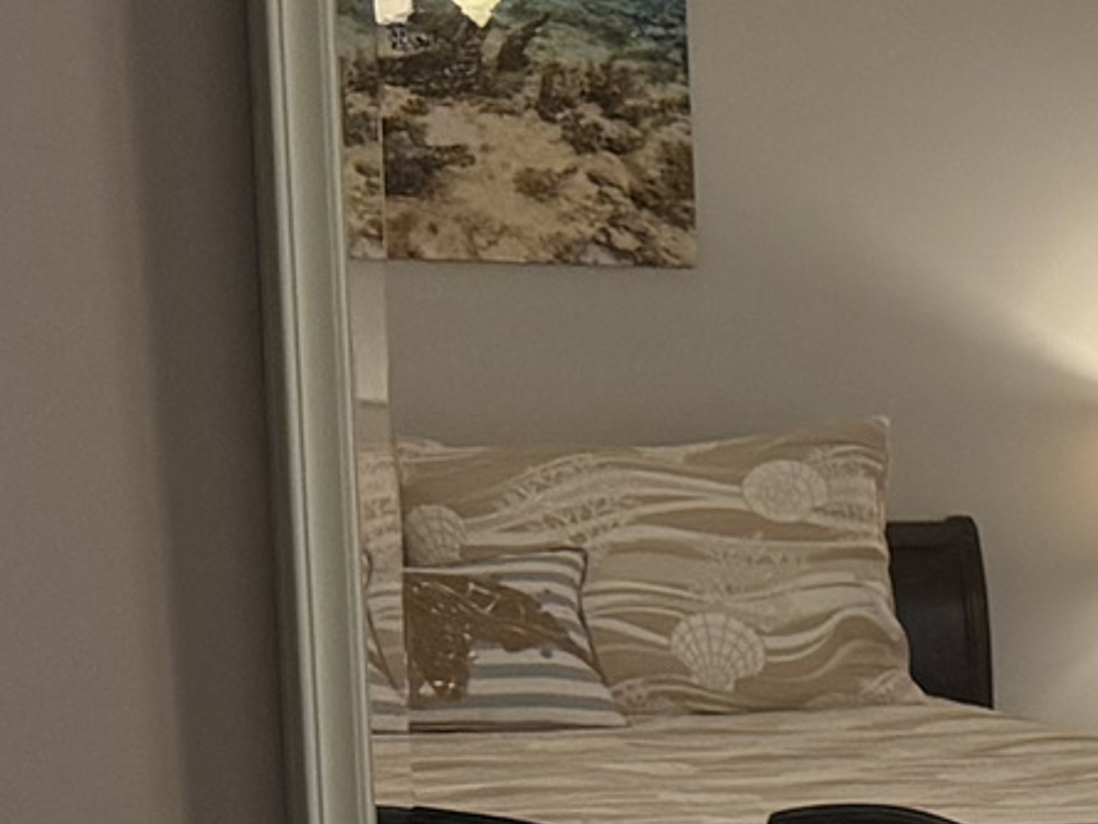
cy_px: 871
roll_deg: +0.5
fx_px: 4854
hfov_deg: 9.5
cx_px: 3496
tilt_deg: -5.4
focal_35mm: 153
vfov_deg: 9.6
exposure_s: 1/120
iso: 200
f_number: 1.78
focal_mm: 6.76
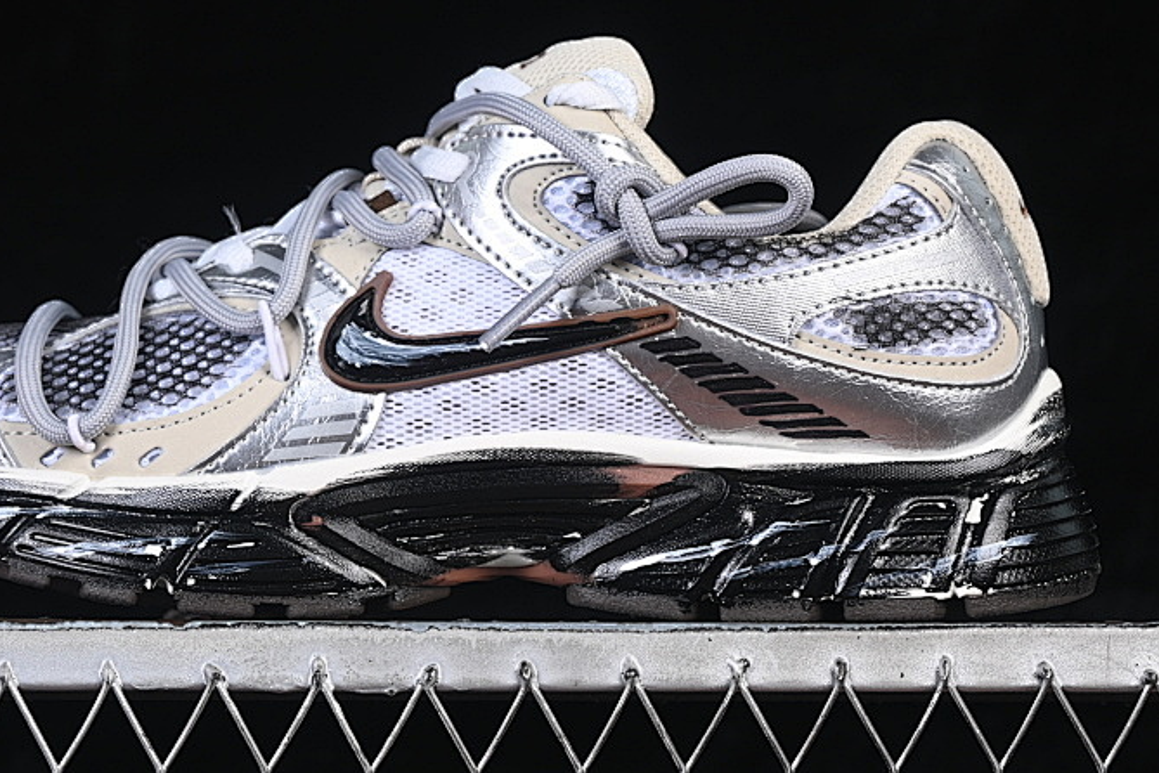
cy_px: 236
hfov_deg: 16.9
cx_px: 471
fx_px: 3895
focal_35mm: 121
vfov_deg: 11.3
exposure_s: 1/80
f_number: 7.1
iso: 160
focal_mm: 50
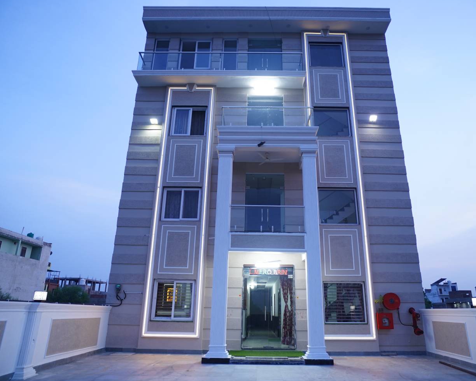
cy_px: 189
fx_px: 324
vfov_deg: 60.9
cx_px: 254
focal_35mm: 23
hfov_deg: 72.5
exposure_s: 1/125
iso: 400
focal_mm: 20
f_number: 2.8
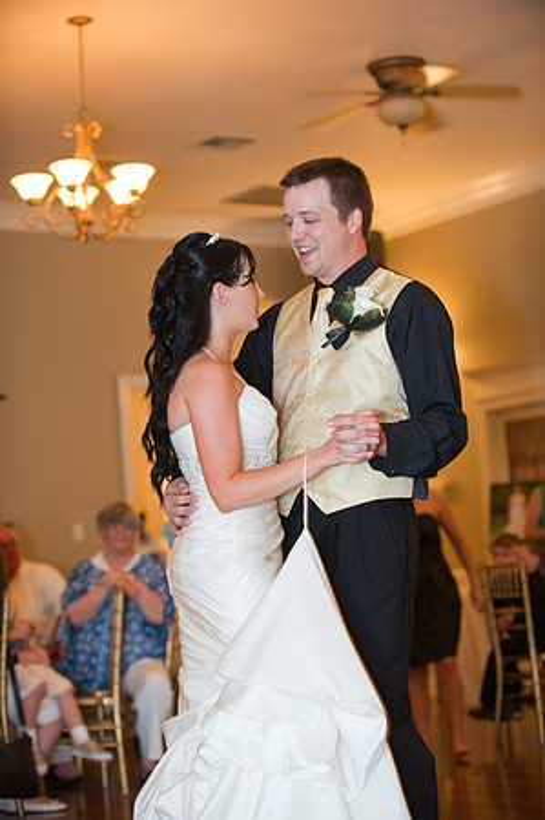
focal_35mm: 70
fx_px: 1593
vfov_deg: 28.9
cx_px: 272
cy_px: 410
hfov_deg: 19.4
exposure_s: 1/50
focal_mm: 70
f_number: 2.8
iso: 2000
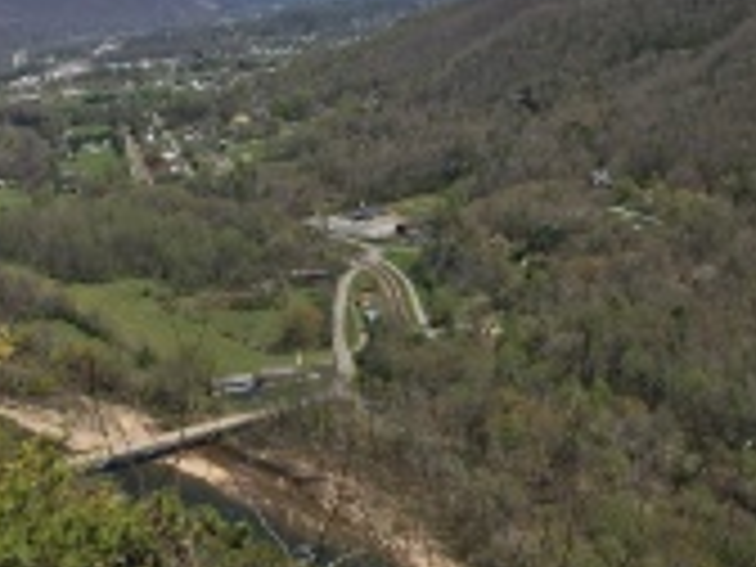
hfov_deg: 30.7
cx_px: 328
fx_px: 1376
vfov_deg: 23.3
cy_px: 310
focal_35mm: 63
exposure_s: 1/1637
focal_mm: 4.15
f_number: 2.2
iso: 25
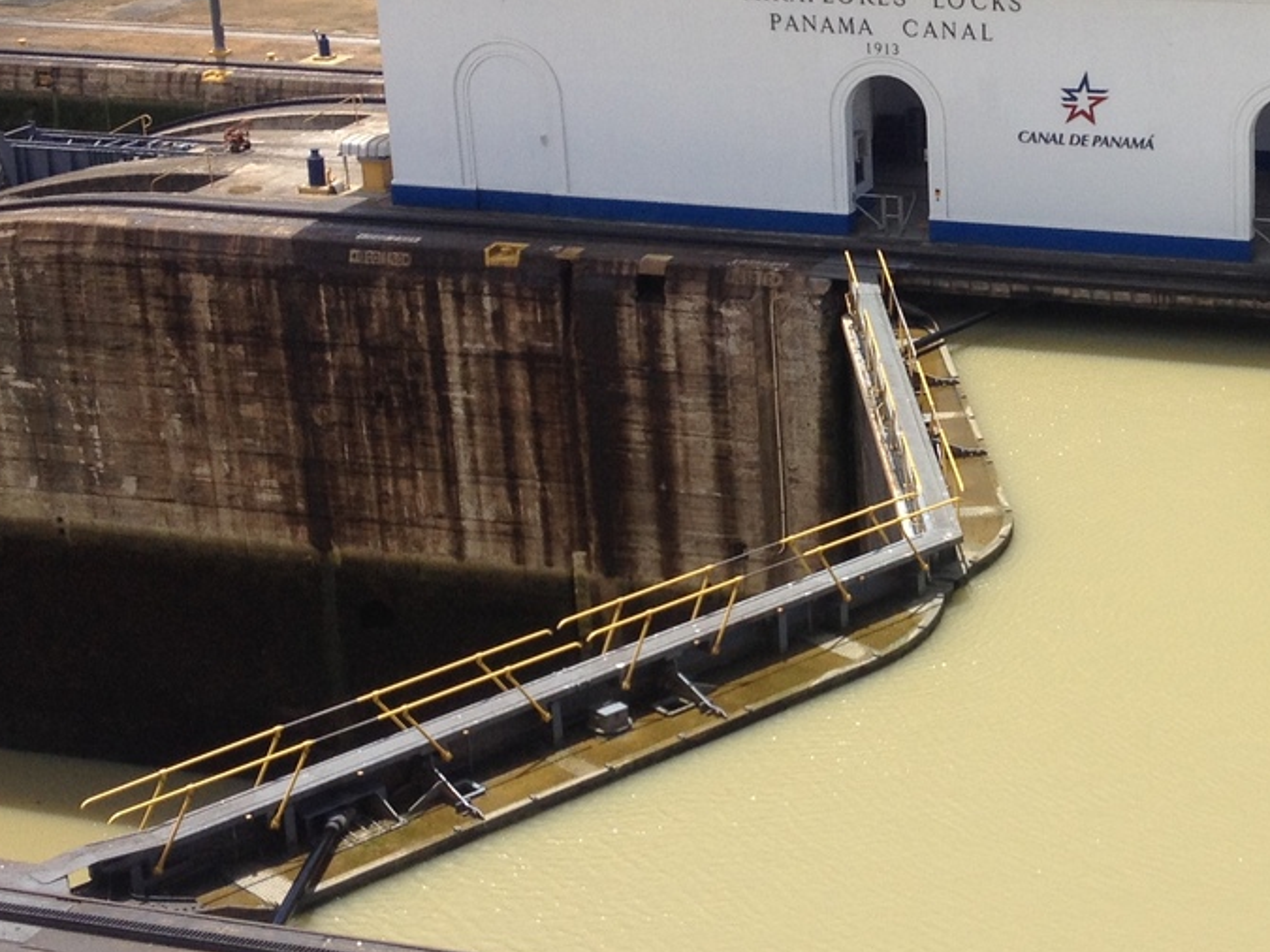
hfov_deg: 23.0
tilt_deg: -22.0
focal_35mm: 83
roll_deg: +1.7
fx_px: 3045
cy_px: 374
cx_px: 1116
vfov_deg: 17.8
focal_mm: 4.28
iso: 50
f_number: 2.4
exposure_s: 1/1416
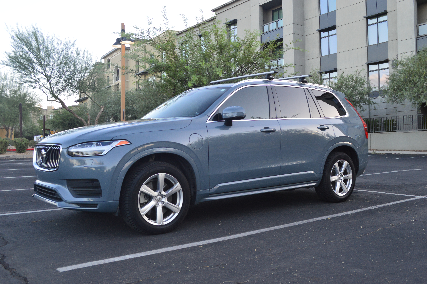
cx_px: 214
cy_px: 142
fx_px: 427
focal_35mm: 36
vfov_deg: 36.8
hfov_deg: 53.2
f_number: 8
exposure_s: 1/80
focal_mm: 24
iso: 400
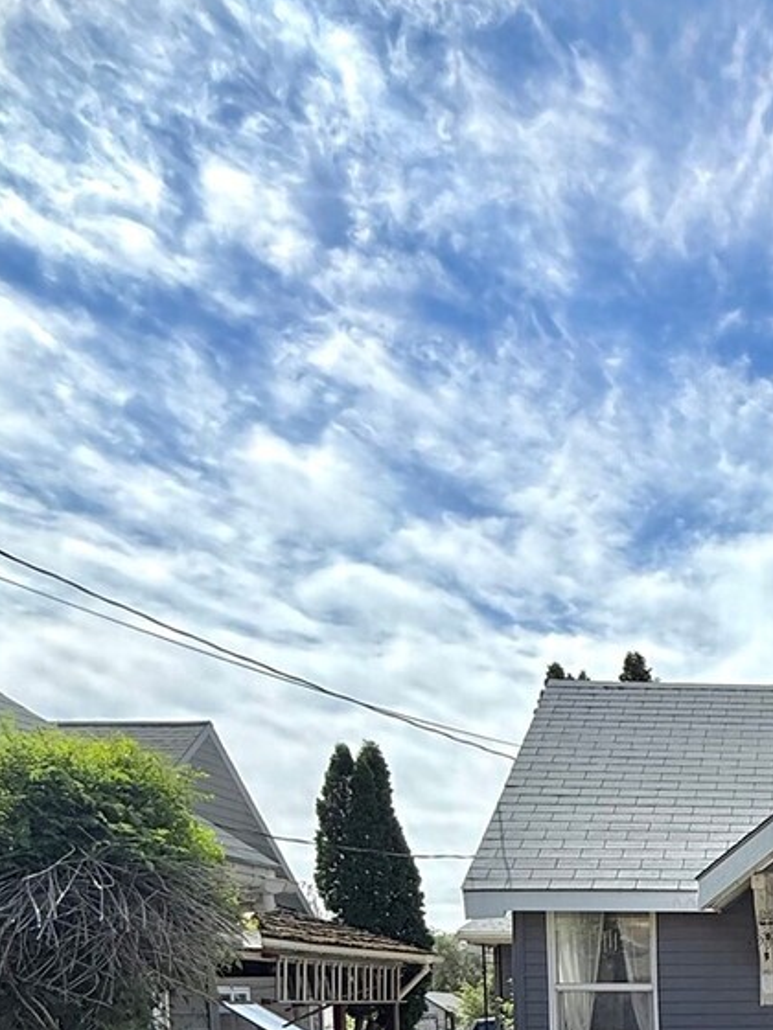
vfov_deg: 42.5
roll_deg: +1.1
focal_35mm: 36
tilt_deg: -2.8
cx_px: 900
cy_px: 1083
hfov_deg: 33.3
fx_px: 1072
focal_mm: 2.22
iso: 50
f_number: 2.2
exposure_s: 1/2237
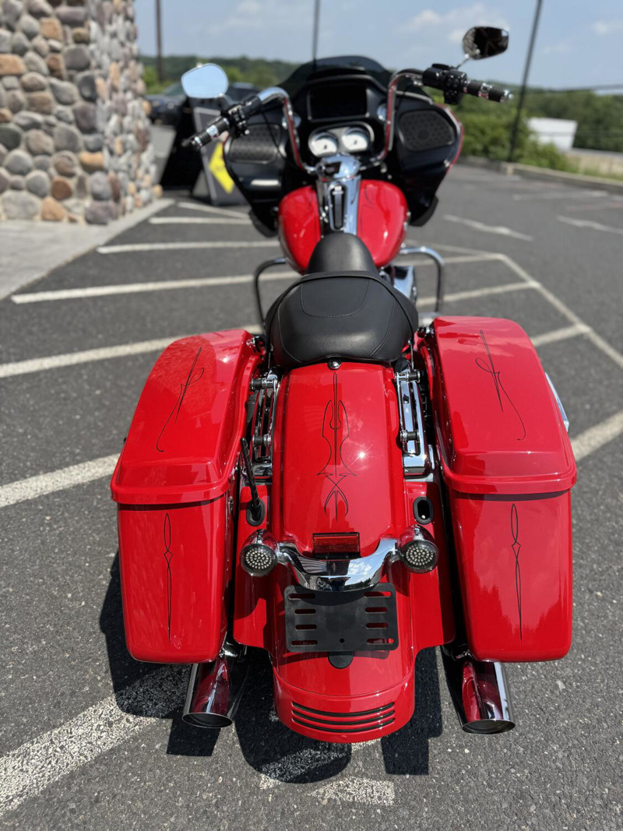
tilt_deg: -28.4
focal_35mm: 24
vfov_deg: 71.6
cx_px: 312
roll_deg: -3.8
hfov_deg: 56.8
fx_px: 576
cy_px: 416
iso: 80
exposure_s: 1/2959
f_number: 1.78
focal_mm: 6.76
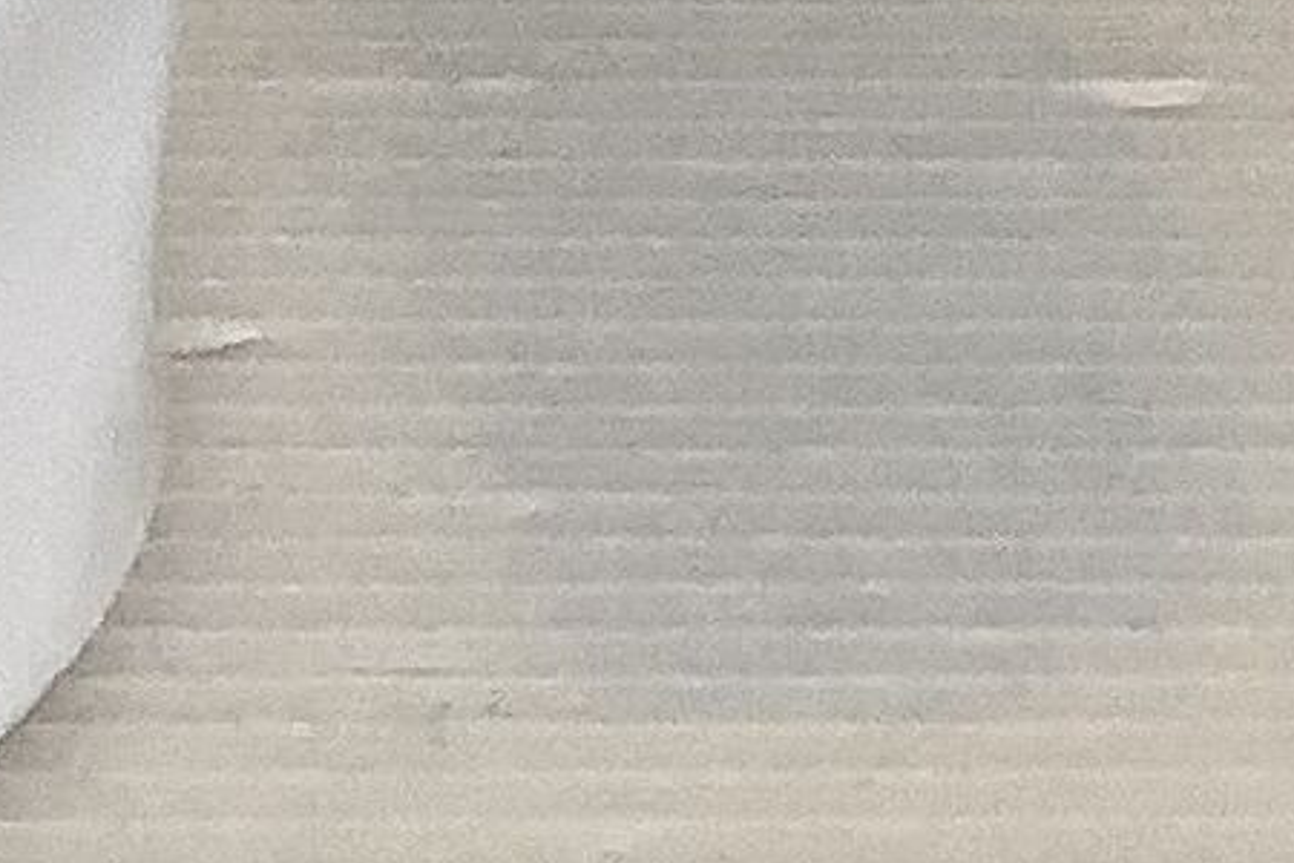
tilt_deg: -18.1
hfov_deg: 8.6
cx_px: -776
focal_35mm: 234
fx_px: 8410
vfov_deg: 5.3
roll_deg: -0.7
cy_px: -2324
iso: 50
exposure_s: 1/100
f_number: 2.4
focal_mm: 3.3
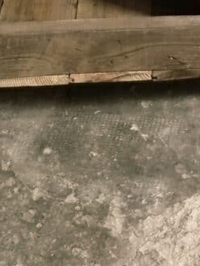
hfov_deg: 10.4
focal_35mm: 141
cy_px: -350
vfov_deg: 11.7
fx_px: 1085
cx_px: 218
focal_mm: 5.4
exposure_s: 1/100
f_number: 1.8
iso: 2500
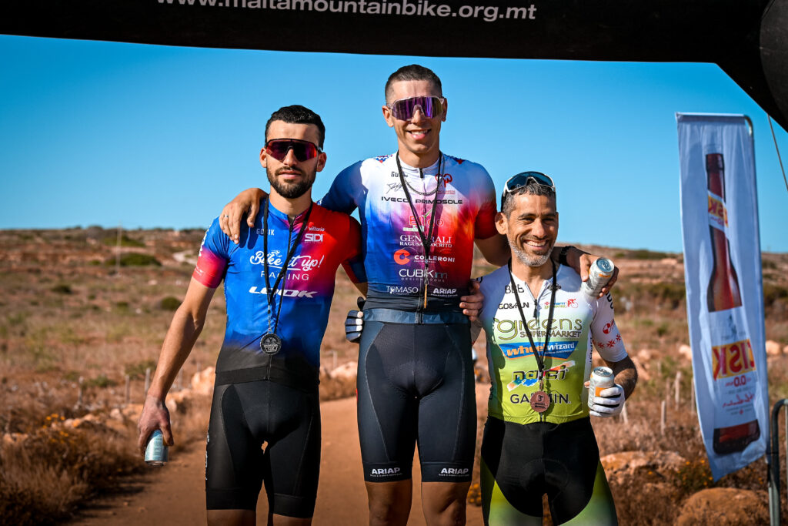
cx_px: 394
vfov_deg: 22.3
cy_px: 263
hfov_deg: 32.9
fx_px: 1335
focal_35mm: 61
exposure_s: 1/3200
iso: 100
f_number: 2.8
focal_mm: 41
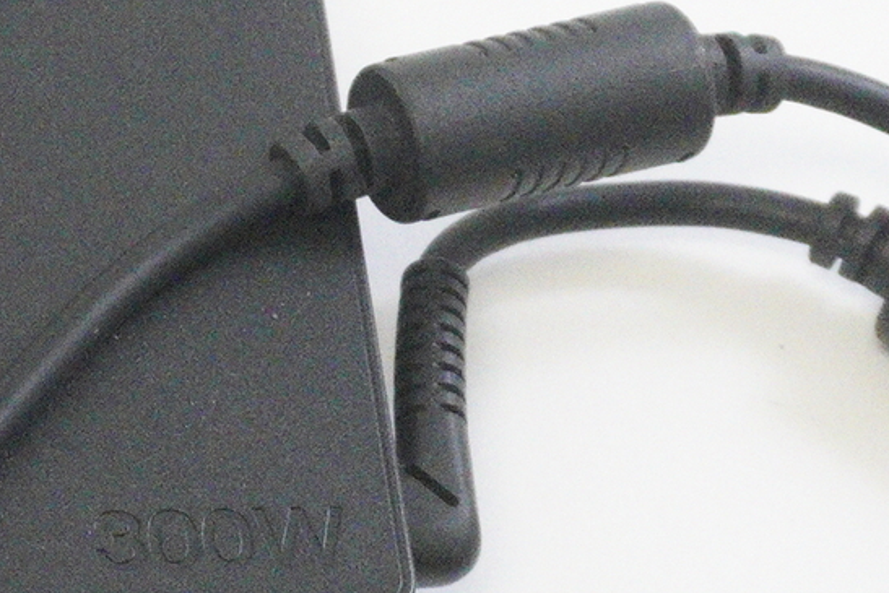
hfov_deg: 11.6
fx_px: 4231
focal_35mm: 171
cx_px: -325
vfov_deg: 8.0
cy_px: 276
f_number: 5.6
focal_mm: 25
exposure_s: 1/250
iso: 8000
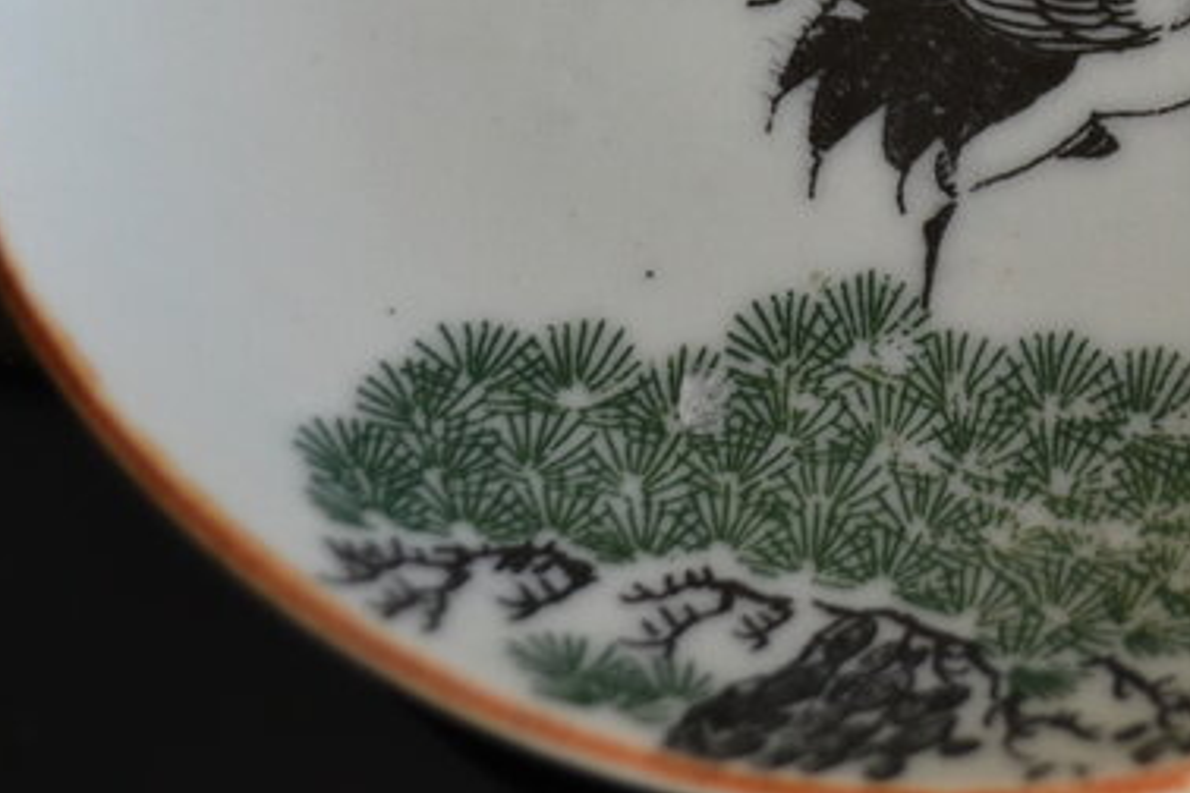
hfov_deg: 20.2
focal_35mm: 99
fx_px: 3272
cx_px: 1070
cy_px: -135
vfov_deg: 13.5
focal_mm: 26
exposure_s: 1/60
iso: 400
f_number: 4.2
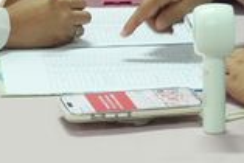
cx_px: 64
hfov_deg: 7.2
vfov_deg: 4.8
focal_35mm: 286
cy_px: -40
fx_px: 1940
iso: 2500
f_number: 4.5
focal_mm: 30
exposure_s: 1/50
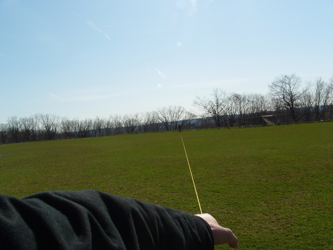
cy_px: 125
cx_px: 166
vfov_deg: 40.7
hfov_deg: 52.6
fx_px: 337
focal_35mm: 35
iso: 80
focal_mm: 7.8
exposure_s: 1/750
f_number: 7.4
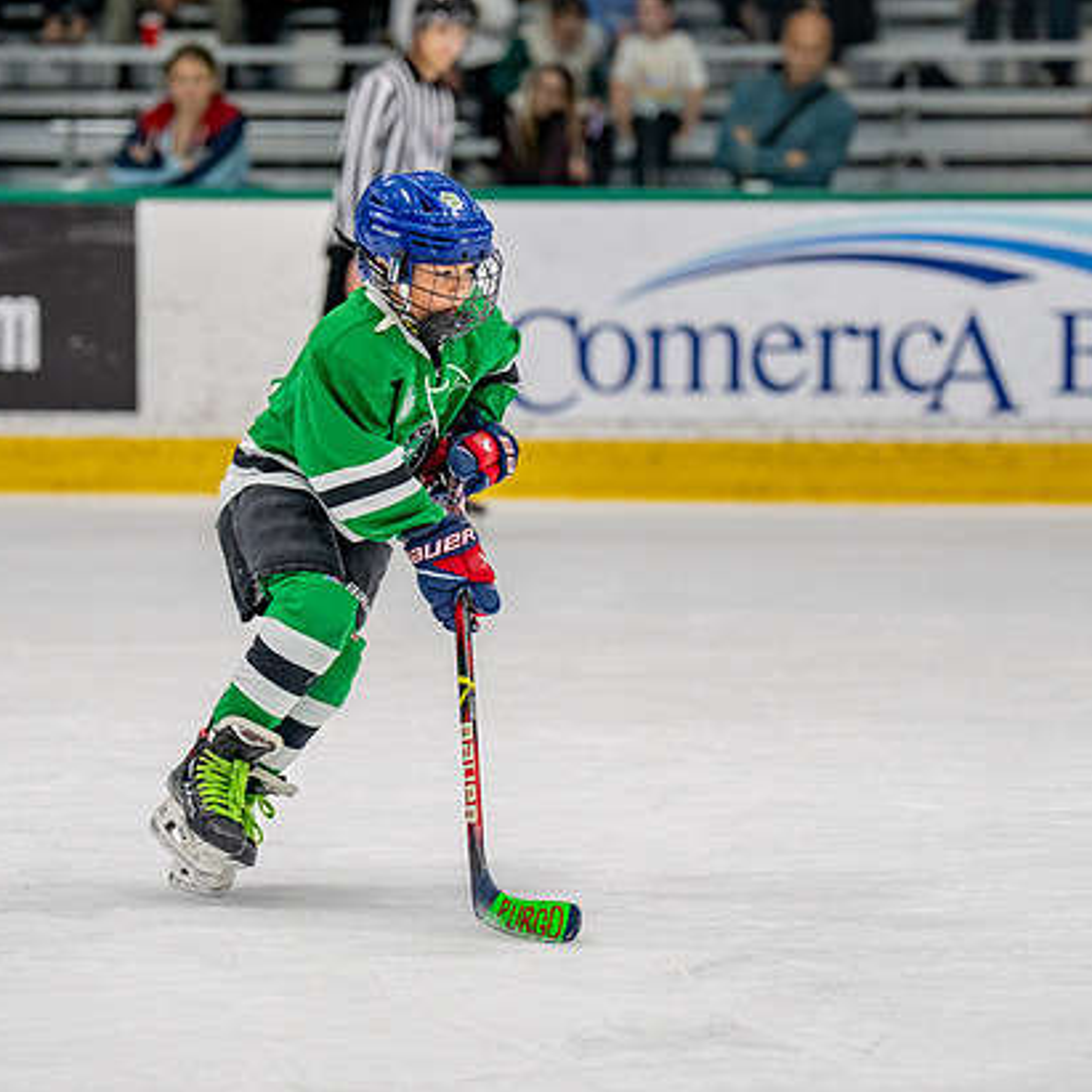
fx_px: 7459
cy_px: 514
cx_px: 422
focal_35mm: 209
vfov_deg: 8.4
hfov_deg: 8.4
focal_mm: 130
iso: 1000
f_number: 2.8
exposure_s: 1/1250
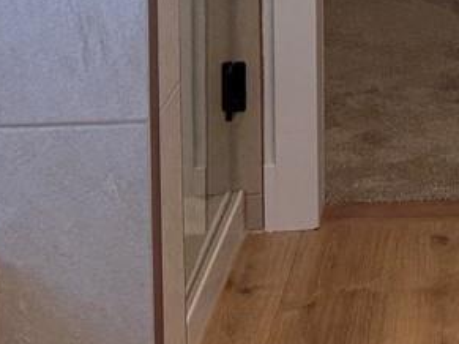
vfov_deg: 10.4
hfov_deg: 14.1
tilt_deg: -5.6
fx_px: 1750
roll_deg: +0.5
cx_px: 661
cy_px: -325
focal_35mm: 132
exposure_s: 1/353
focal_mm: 6.76
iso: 100
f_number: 1.78
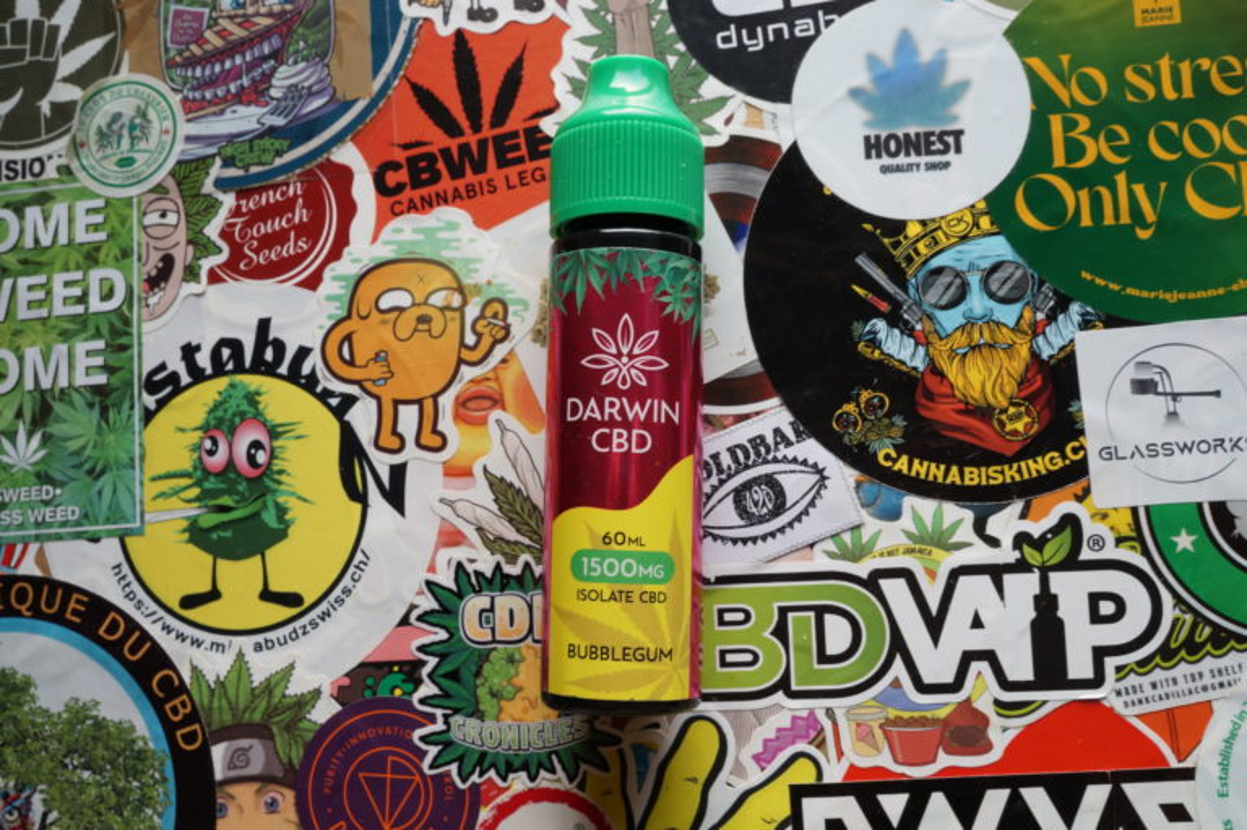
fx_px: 1090
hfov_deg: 59.5
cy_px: 415
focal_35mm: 32
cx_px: 624
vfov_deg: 41.7
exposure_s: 1/15
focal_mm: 21
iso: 400
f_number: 11
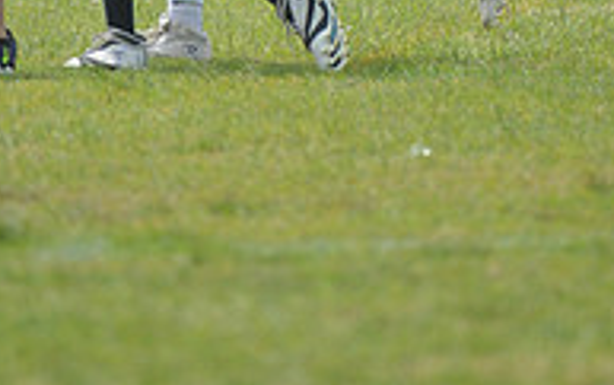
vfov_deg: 1.3
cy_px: -267
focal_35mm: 1039
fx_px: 17401
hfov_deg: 2.0
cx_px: 207
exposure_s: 1/2500
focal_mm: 340
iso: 640
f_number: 4
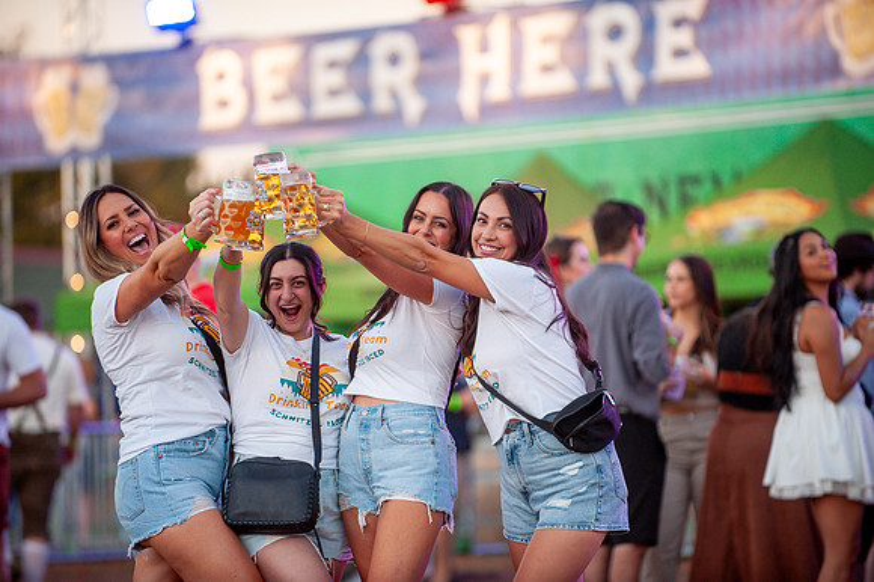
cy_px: 291
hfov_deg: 10.3
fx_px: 4853
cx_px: 437
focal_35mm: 200
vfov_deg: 6.9
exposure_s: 1/250
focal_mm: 200
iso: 640
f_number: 2.8
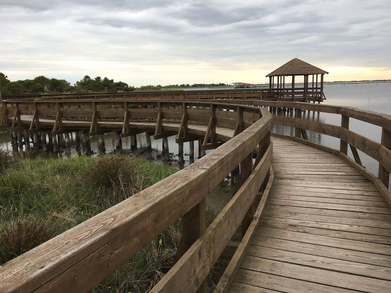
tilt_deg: -10.2
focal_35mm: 29
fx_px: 328
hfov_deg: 61.7
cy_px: 146
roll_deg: +0.9
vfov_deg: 48.2
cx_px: 196
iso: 25
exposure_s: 1/186
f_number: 2.2
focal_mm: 4.15
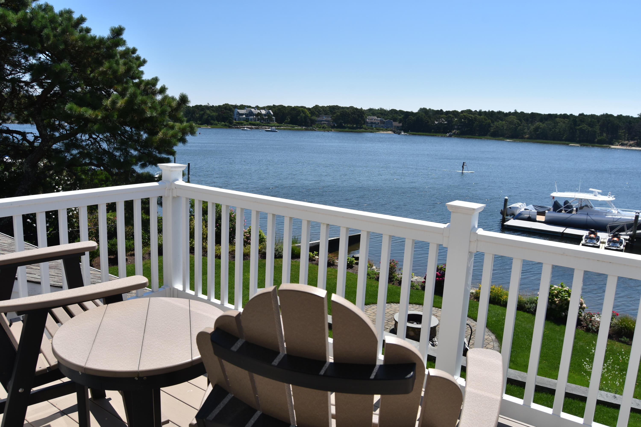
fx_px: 481
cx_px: 320
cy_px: 214
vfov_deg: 47.9
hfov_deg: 67.4
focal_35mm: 27
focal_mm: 18
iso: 125
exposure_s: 1/500
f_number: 8
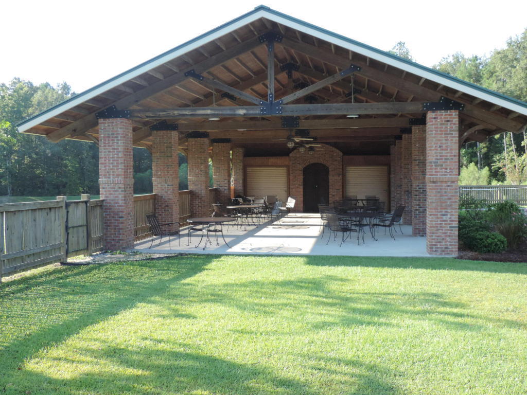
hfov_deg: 46.8
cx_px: 264
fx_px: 609
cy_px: 198
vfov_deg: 36.0
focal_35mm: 40
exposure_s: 1/500
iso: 400
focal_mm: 7.1
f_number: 3.3
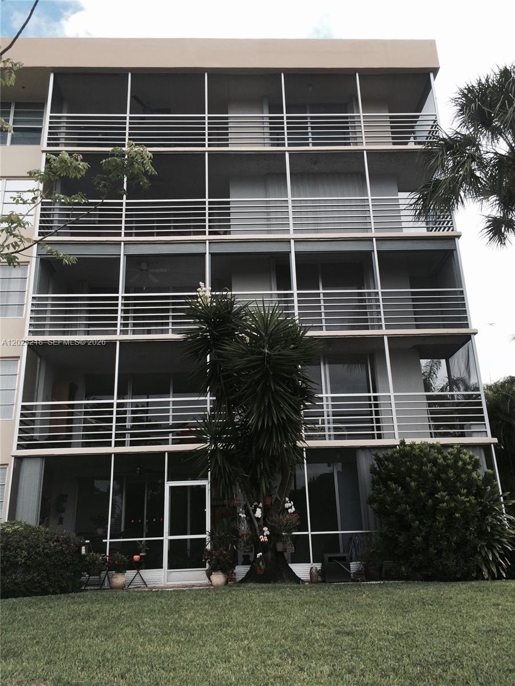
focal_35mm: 30
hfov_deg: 46.8
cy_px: 343
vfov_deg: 60.0
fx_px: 595
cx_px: 258
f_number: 2.2
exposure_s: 1/820
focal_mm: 4.12
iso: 32
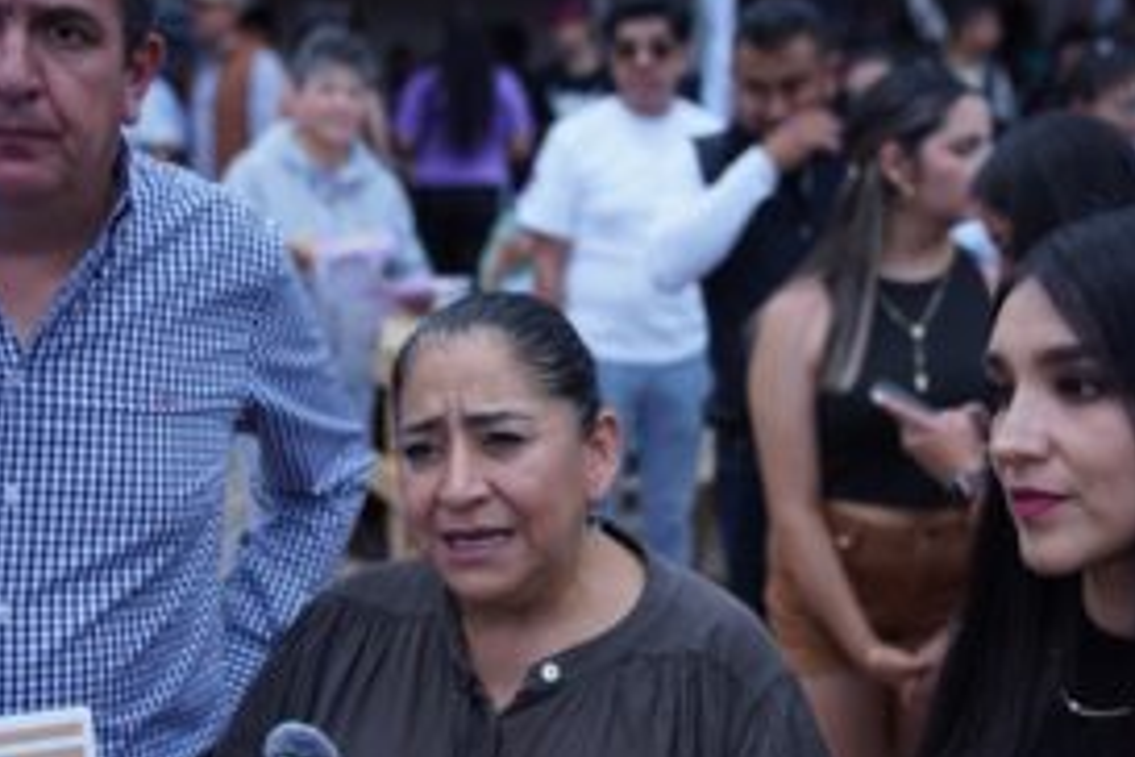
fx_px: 1986
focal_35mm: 63
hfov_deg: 31.9
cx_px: 516
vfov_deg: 21.4
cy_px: 537
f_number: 2.8
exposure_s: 1/800
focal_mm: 43
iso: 100
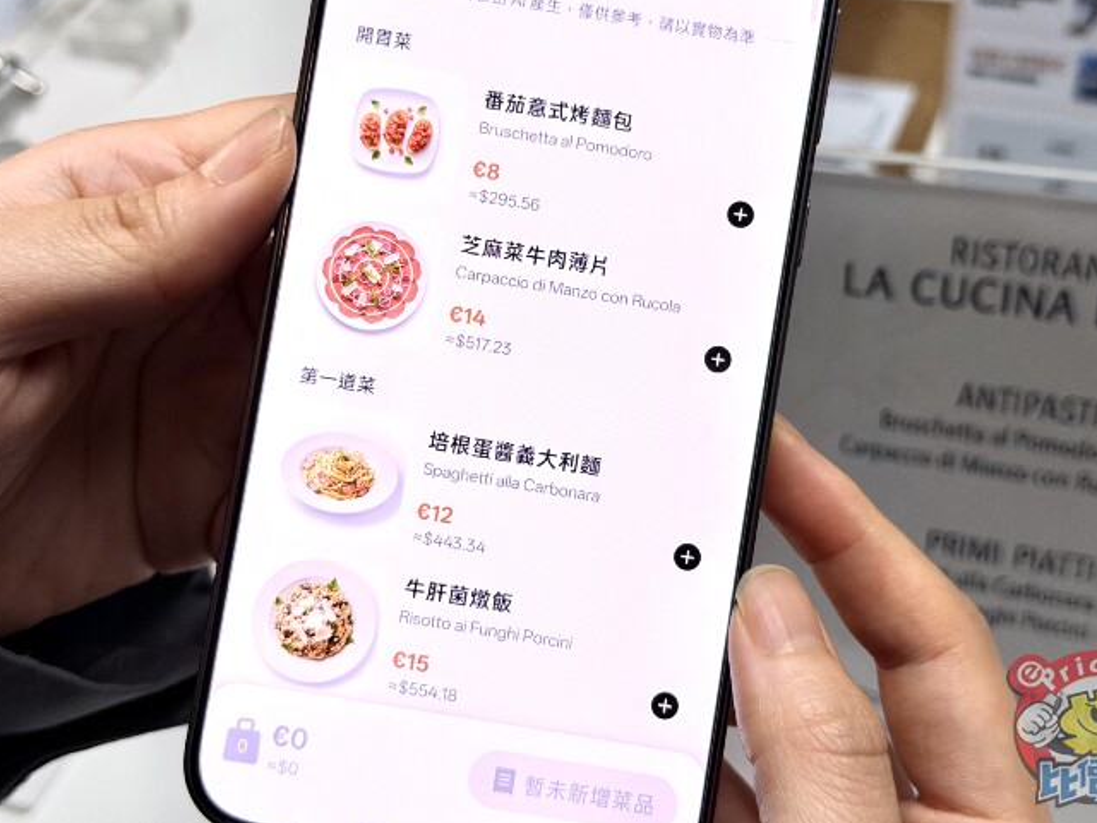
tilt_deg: -43.7
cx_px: 578
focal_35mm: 54
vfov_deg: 27.0
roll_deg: +9.3
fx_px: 1711
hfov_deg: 35.5
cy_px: 365
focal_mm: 6.76
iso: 64
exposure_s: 1/570
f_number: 1.78
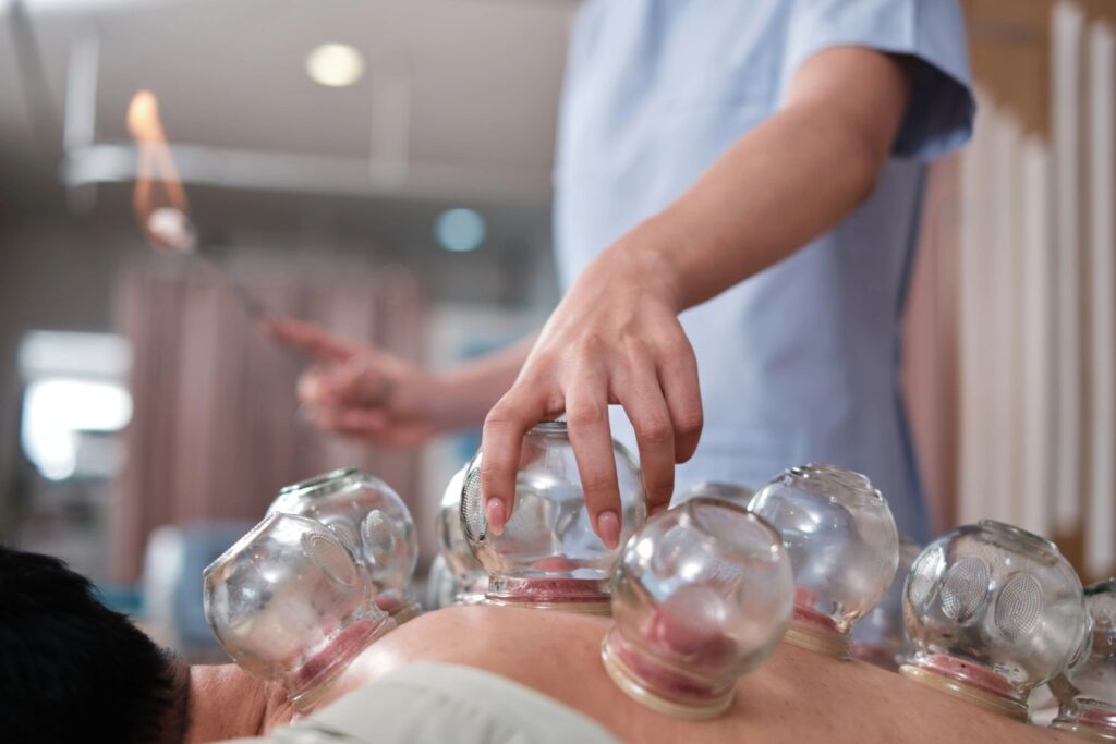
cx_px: 558
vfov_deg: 25.5
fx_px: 1643
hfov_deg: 37.5
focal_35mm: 53
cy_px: 372
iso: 80
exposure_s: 1/56
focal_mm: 35
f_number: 1.8
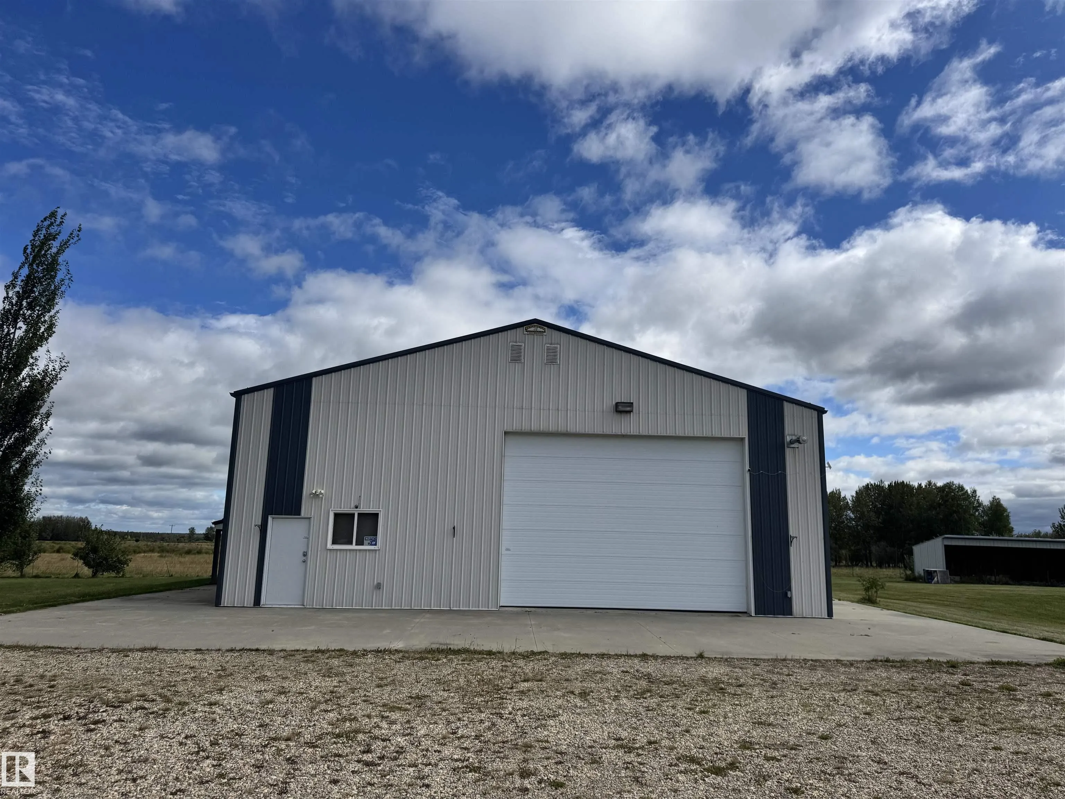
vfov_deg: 56.8
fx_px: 738
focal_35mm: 24
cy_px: 400
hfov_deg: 71.6
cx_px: 532
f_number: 1.78
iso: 80
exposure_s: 1/9009
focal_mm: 6.76
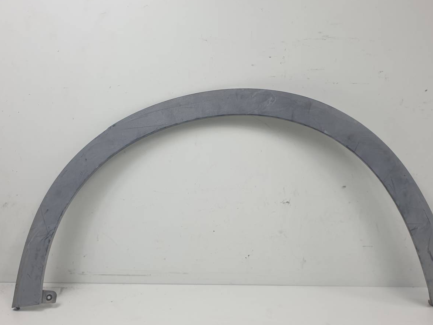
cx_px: 230
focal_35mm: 32
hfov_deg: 56.8
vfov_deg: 44.2
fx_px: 400
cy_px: 154
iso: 50
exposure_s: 1/291
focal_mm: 4.3
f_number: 2.4
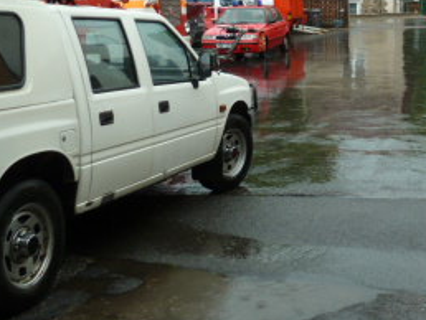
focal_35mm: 62
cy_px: 61
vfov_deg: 23.3
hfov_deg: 29.3
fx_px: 764
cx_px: 418
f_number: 3.3
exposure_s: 1/60
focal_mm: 4.1
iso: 80
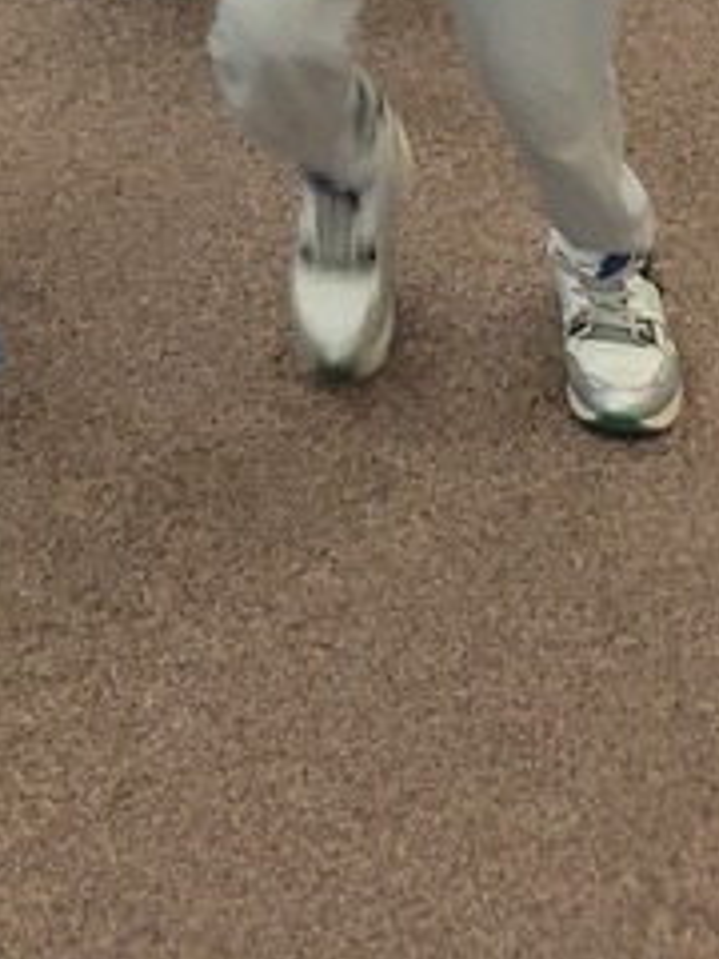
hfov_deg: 12.8
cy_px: -1083
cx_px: -268
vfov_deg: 14.2
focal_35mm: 111
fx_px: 3074
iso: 250
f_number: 1.8
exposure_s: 1/60
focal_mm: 5.4
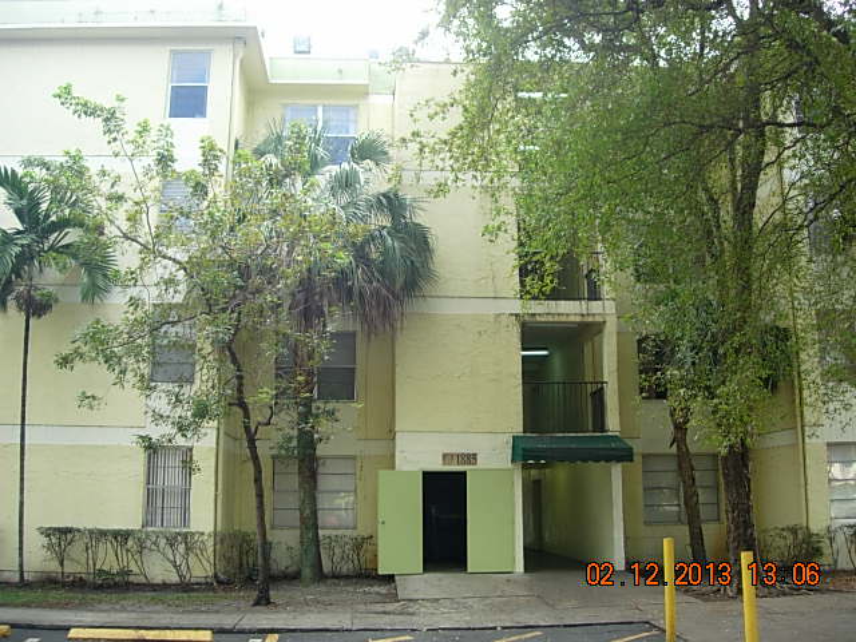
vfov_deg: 37.7
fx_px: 940
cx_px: 428
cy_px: 321
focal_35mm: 38
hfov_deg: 49.0
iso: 64
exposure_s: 1/132
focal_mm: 7.8
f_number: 2.8
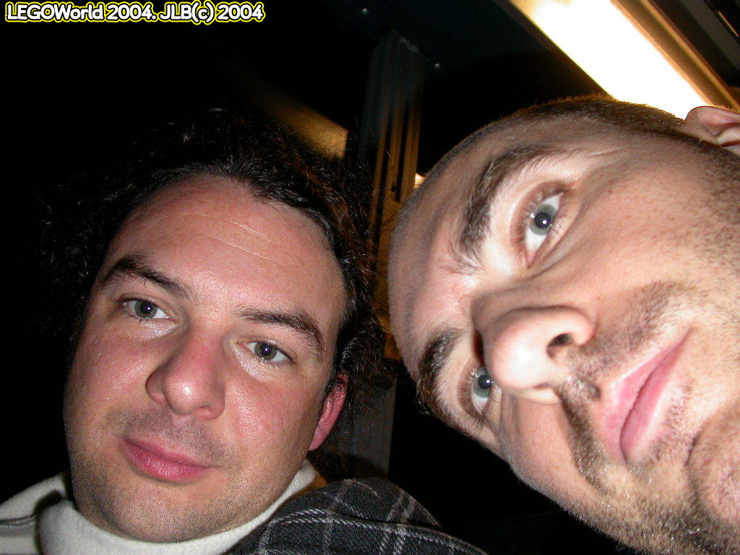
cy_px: 278
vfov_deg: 37.7
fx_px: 812
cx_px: 370
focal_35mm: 38
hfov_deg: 49.0
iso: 100
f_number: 2.6
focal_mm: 7.85
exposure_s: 1/60
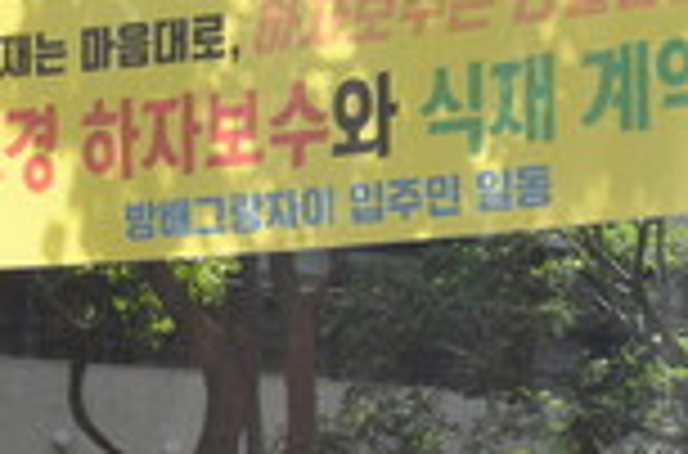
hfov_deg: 13.9
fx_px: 2820
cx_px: 396
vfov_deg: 9.1
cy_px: -7
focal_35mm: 148
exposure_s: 1/200
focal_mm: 26
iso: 800
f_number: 14
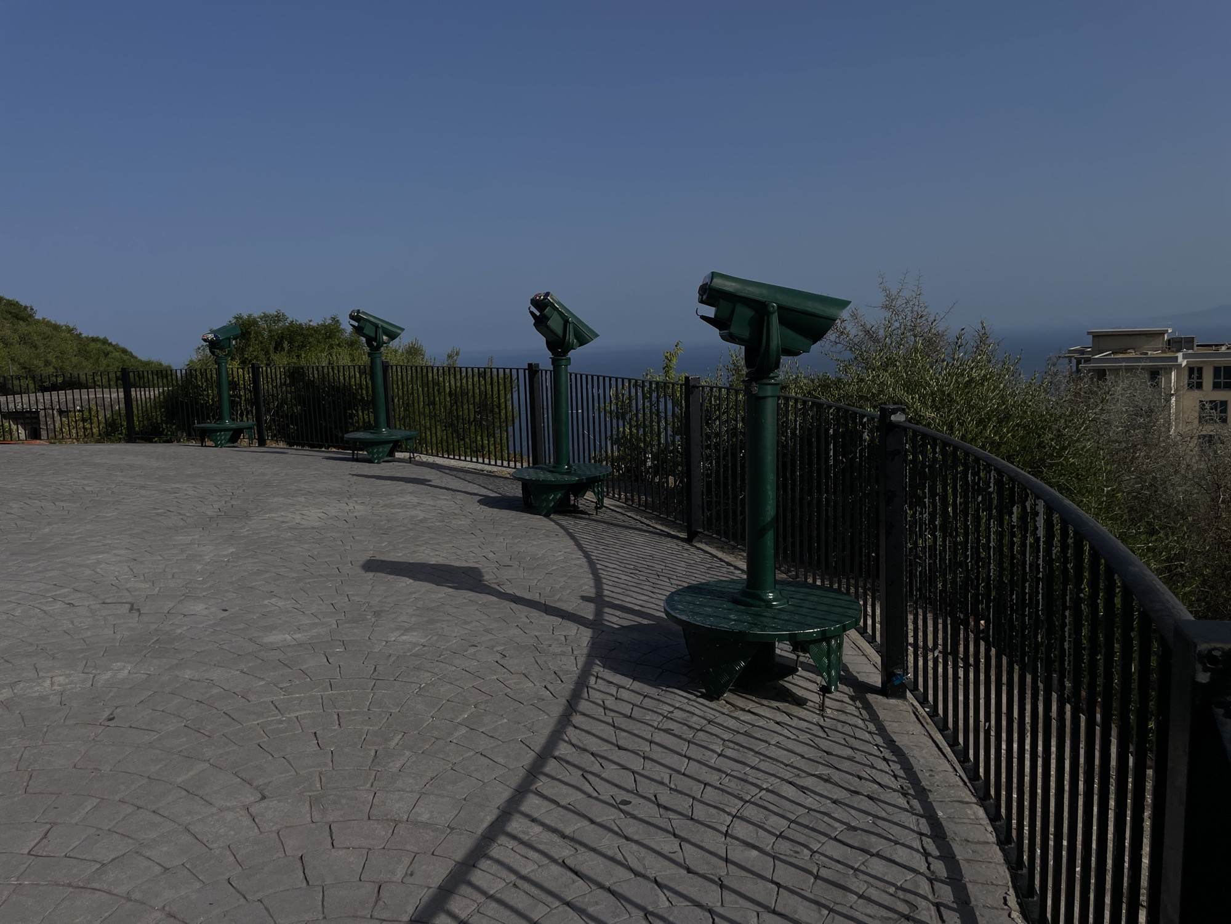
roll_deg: +2.9
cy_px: 462
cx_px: 616
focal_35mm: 26
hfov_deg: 67.3
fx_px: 925
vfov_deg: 53.1
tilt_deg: -6.8
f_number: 1.6
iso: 50
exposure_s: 1/13333
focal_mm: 4.2
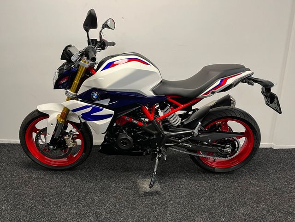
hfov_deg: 67.3
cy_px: 111
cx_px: 148
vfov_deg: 53.1
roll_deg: -0.6
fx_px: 222
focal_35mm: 26
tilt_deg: -14.6
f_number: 1.6
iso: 100
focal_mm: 5.1
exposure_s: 1/50
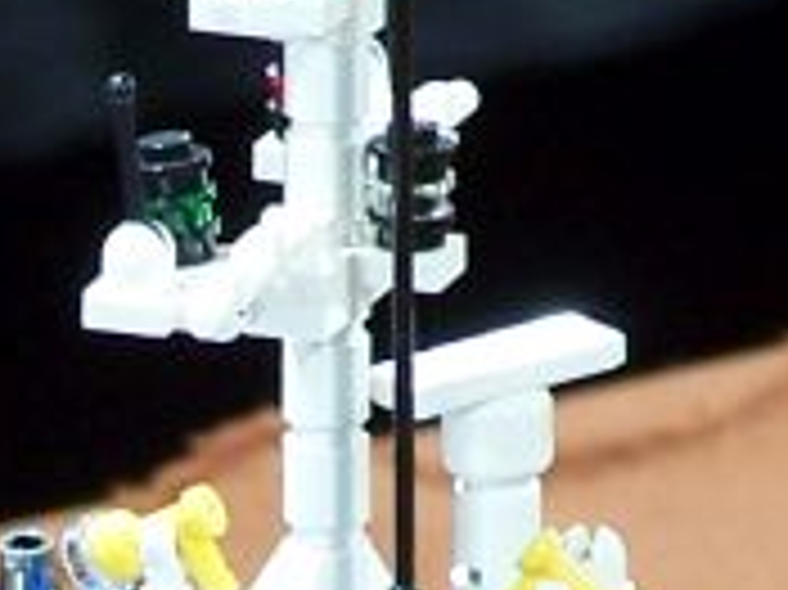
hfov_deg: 1.8
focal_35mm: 1105
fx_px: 25137
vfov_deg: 1.3
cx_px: 18
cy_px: 1013
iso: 80
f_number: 3.2
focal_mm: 31.3
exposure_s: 1/2
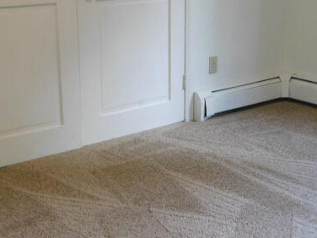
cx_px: 220
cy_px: 128
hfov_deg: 28.3
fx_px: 623
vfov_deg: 21.6
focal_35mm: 68
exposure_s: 1/30
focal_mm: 7.1
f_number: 3.6
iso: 320
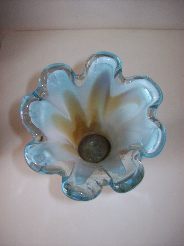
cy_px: 123
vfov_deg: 51.4
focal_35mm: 36
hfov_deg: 39.6
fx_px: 255
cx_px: 92
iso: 80
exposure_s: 1/64
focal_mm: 6
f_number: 2.7
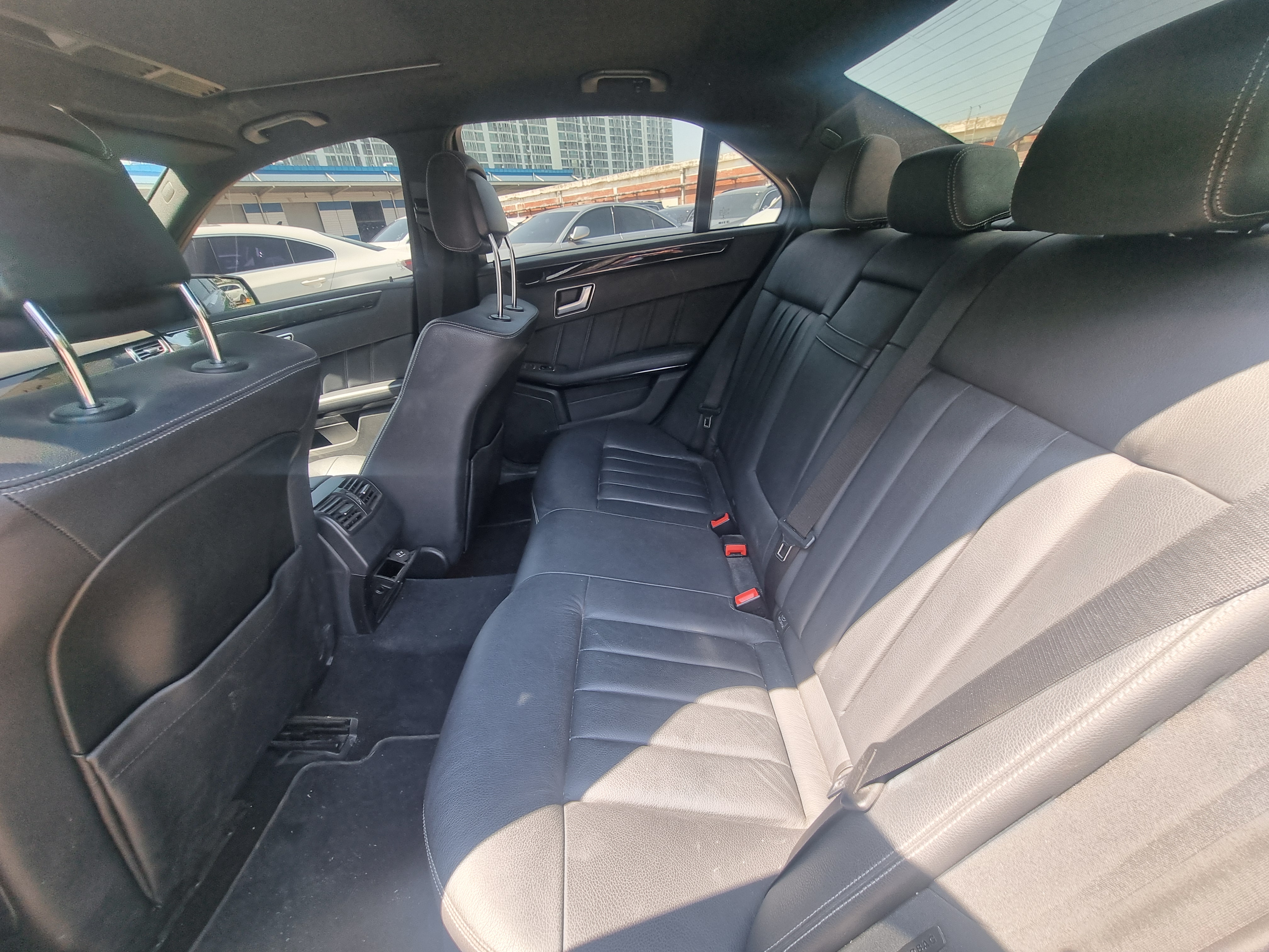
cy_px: 476
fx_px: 477
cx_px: 634
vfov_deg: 89.9
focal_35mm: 13
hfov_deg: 106.2
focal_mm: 2.2
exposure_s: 1/60
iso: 50
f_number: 2.2
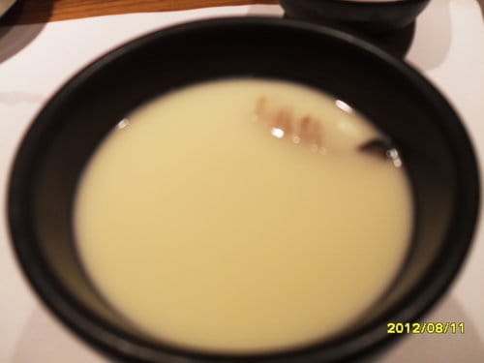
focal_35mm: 35
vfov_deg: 40.7
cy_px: 182
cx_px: 242
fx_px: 489
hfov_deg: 52.6
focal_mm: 6.2
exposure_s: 1/45
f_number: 2.8
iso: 100
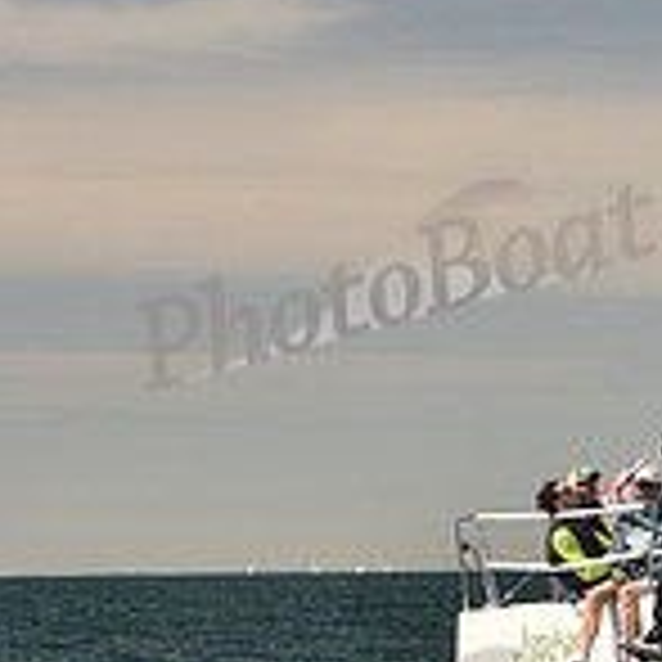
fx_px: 5669
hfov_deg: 6.6
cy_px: 444
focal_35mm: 262
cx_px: 1009
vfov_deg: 6.7
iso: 250
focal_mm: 78
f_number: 5.6
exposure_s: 1/640
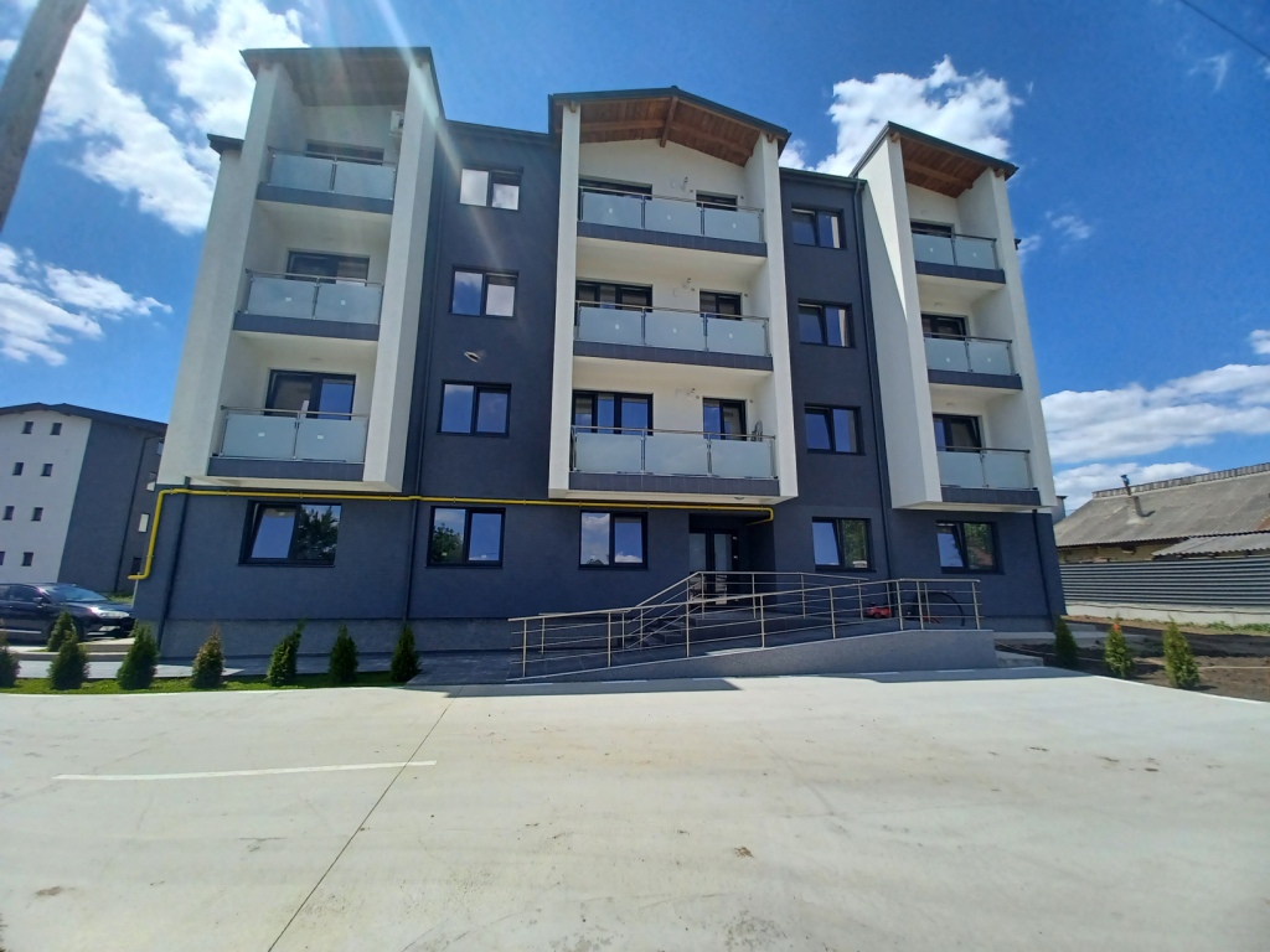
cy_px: 476
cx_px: 635
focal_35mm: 13
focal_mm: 1.42
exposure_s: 1/2293
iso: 40
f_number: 2.2
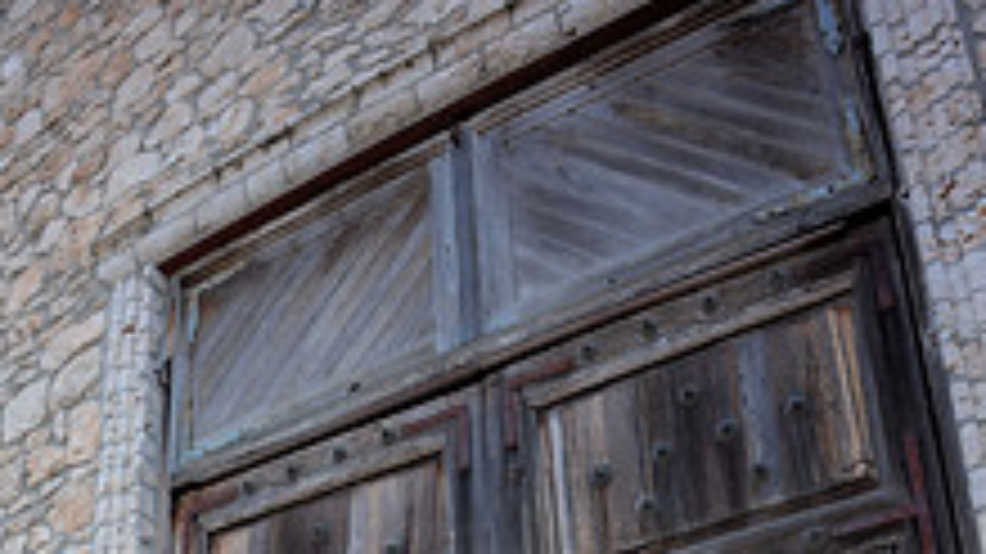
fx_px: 1124
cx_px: 338
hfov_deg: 46.7
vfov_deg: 20.1
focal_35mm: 43
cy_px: 995
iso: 125
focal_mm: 20
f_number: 2.8
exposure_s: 1/500
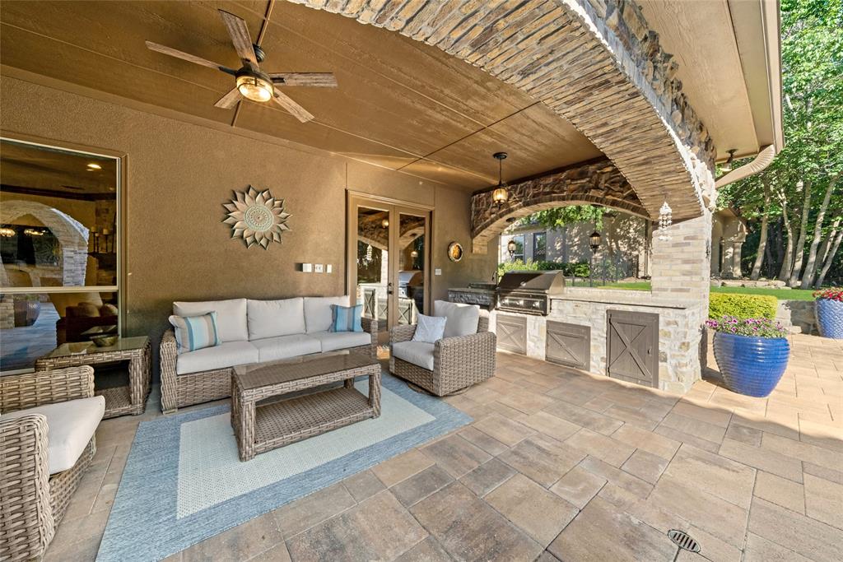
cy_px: 281
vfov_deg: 90.0
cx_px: 422
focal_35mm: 12
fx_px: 281
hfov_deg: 112.6
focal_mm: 12
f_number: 11
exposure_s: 1/25
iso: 400
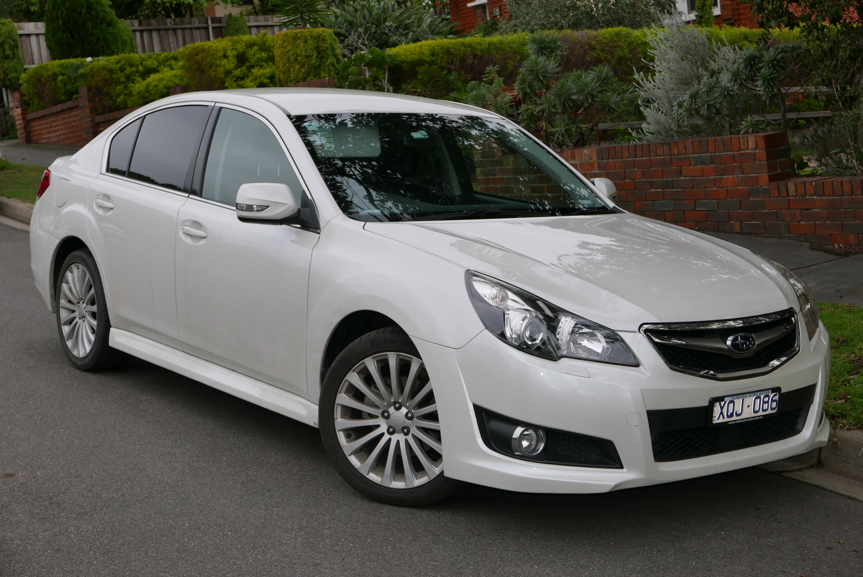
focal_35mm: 58
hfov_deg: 34.5
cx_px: 432
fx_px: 1391
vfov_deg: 23.4
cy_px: 288
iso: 200
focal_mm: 26.3
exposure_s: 1/320
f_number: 5.6
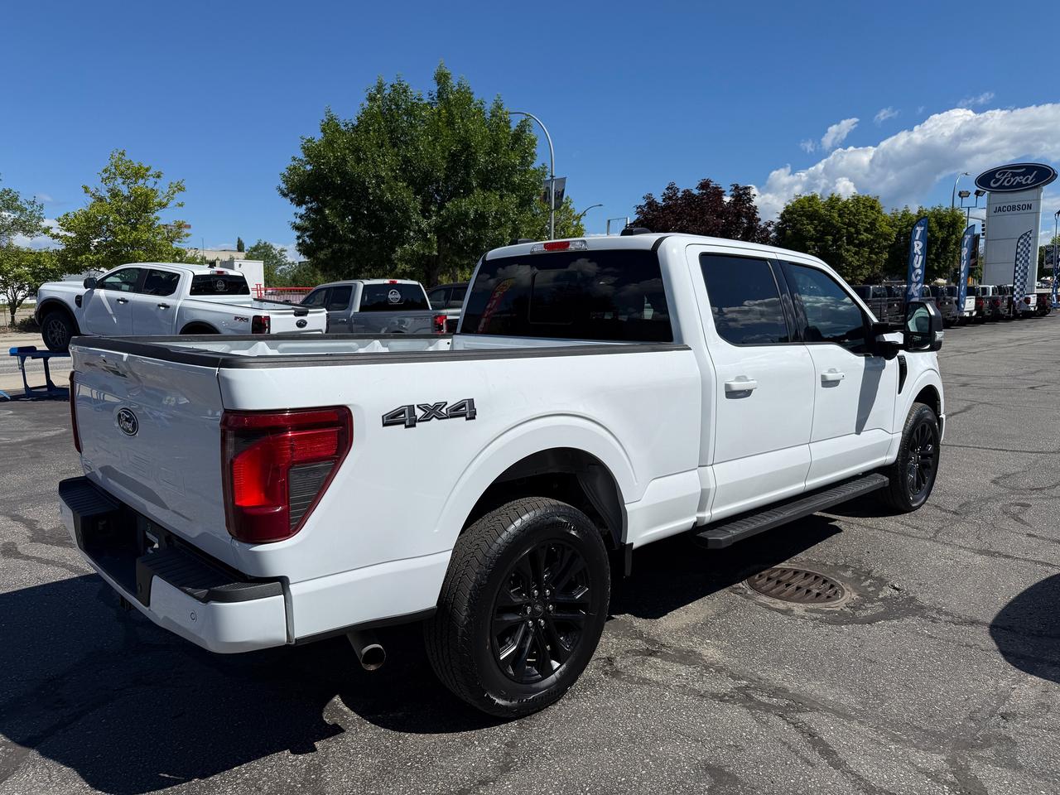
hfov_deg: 71.6
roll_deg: +0.6
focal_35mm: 24
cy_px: 398
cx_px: 530
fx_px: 735
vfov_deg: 56.8
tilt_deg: -4.4
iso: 80
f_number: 1.78
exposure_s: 1/9091
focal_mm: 6.76
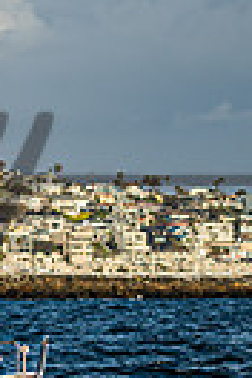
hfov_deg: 3.0
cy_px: 248
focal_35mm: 453
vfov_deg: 4.6
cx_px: -358
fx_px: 4756
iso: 160
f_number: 4.5
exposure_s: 1/2000
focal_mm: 100
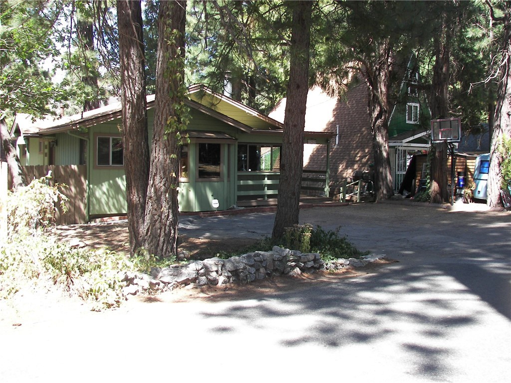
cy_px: 192
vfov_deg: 39.7
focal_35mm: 36
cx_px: 256
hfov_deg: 51.4
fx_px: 531
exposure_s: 1/100
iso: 50
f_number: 2.8
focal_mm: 6
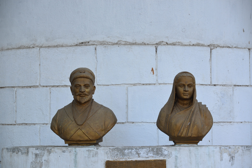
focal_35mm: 125
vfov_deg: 11.0
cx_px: 126
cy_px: 84
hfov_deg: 16.4
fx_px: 875
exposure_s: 1/125
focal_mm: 125
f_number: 6.3
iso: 500
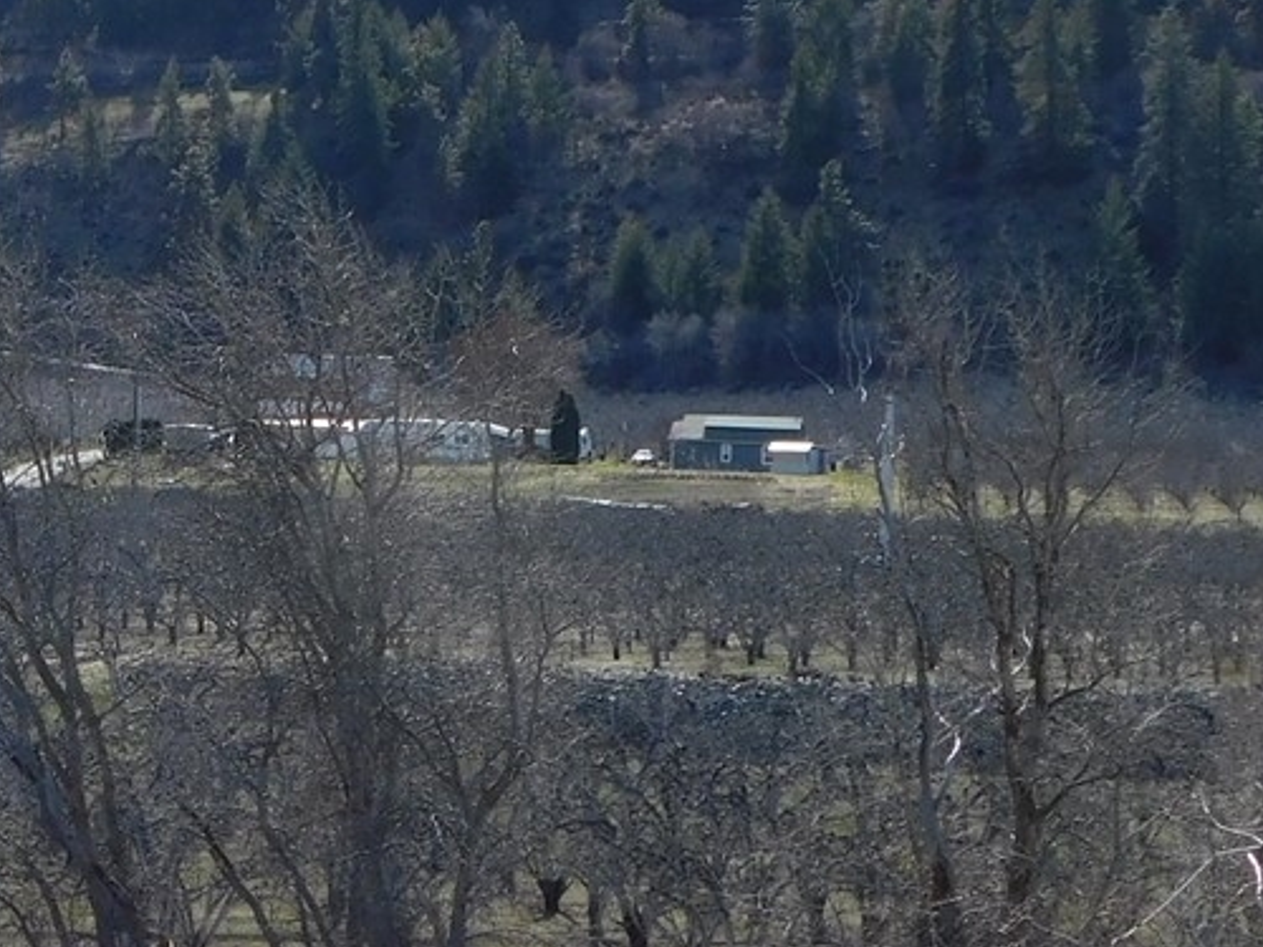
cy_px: 563
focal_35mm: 144
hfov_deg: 13.4
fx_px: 5254
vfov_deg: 10.3
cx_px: -230
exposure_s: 1/1000
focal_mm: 8
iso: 125
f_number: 3.7
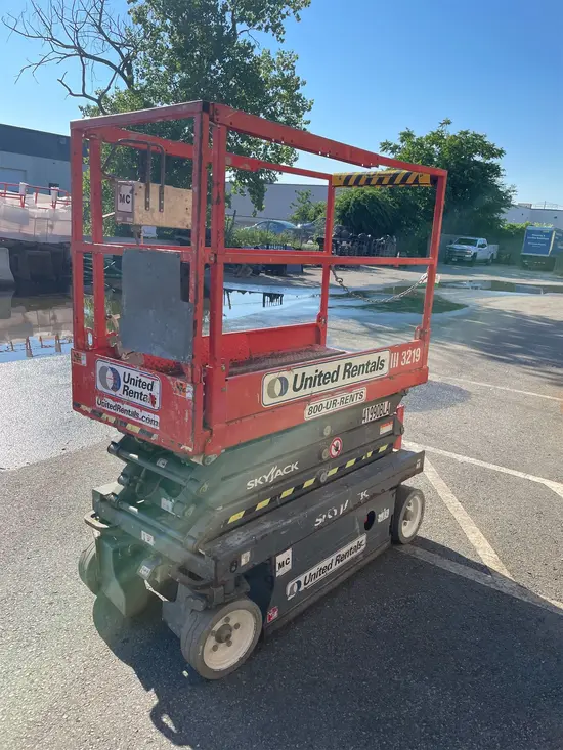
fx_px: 564
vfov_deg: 67.3
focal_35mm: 26
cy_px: 375
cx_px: 282
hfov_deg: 53.1
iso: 32
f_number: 1.6
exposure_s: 1/1887
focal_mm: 4.2
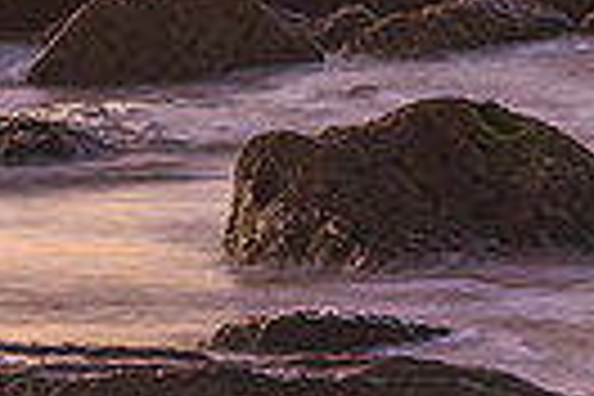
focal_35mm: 191
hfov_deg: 10.8
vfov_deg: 7.1
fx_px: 3151
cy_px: -56
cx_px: 248
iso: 80
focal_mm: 28
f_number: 8
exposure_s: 1.6
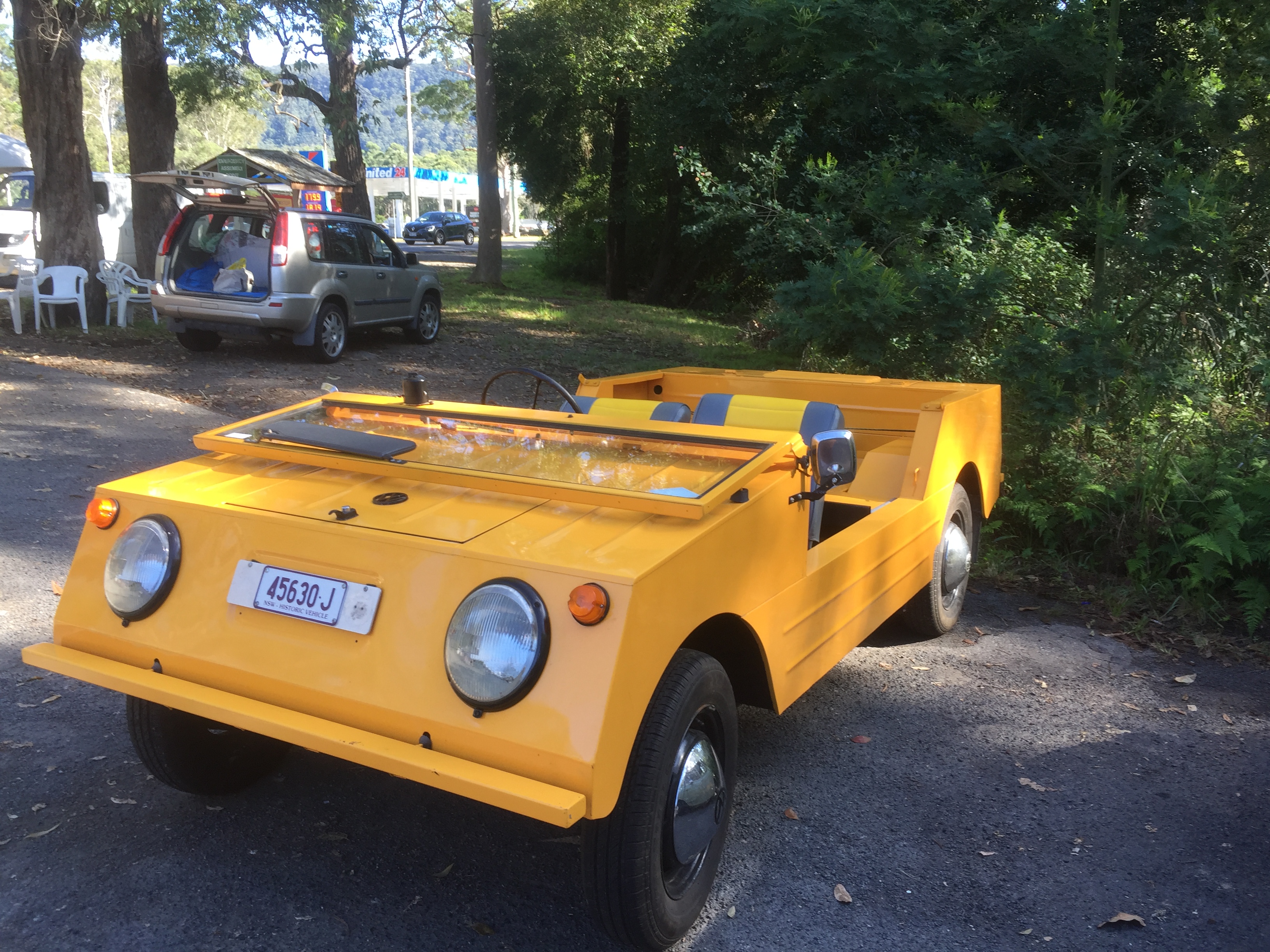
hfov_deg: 61.7
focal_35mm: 29
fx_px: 1064
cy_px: 476
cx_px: 635
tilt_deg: -10.9
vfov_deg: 48.2
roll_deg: -2.2
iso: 32
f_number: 2.2
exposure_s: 1/153
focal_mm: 4.15
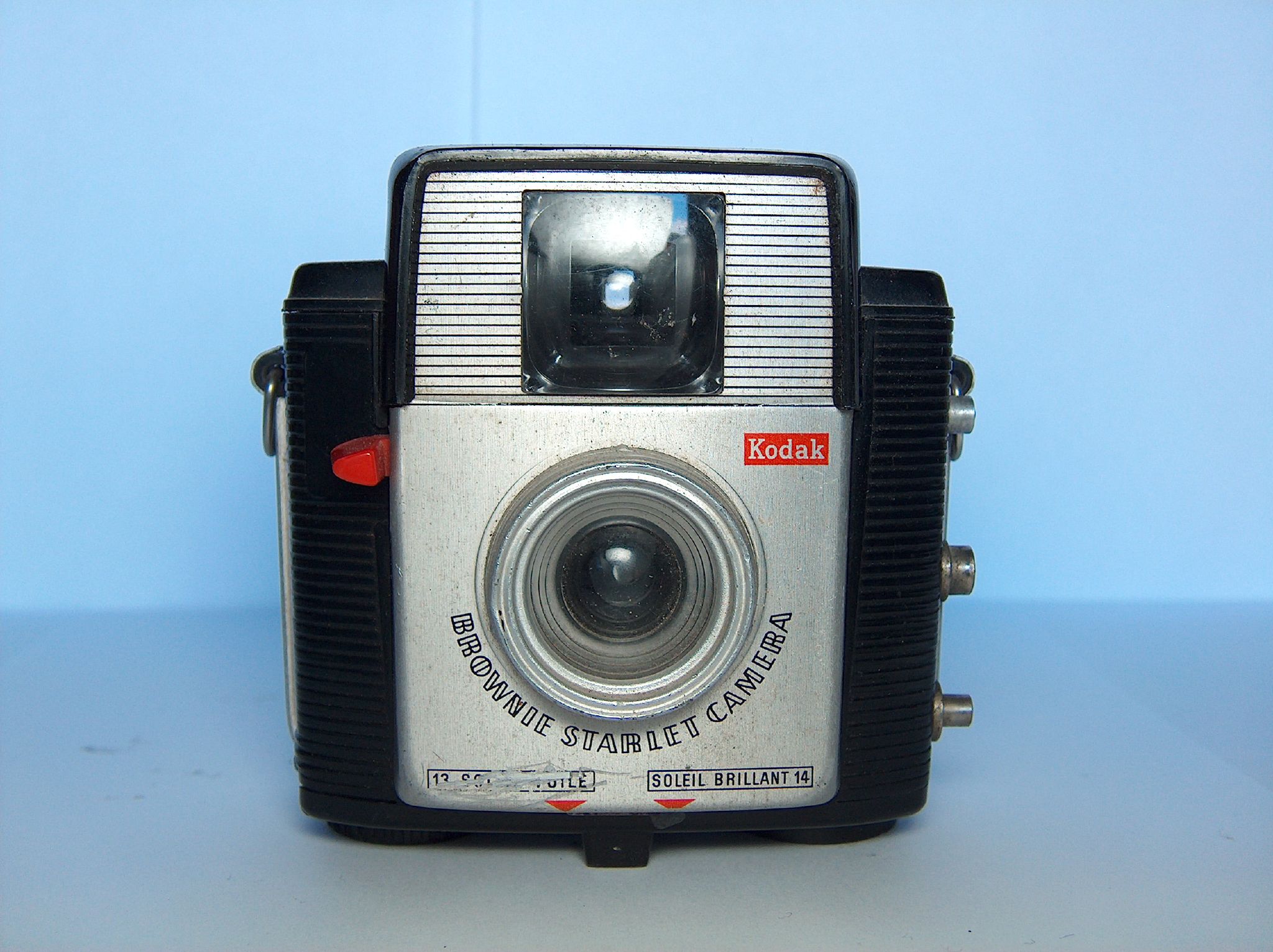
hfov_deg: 50.2
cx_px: 636
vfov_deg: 38.6
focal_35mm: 37
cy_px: 476
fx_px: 1359
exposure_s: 1/60
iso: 100
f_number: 2.8
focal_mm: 7.6
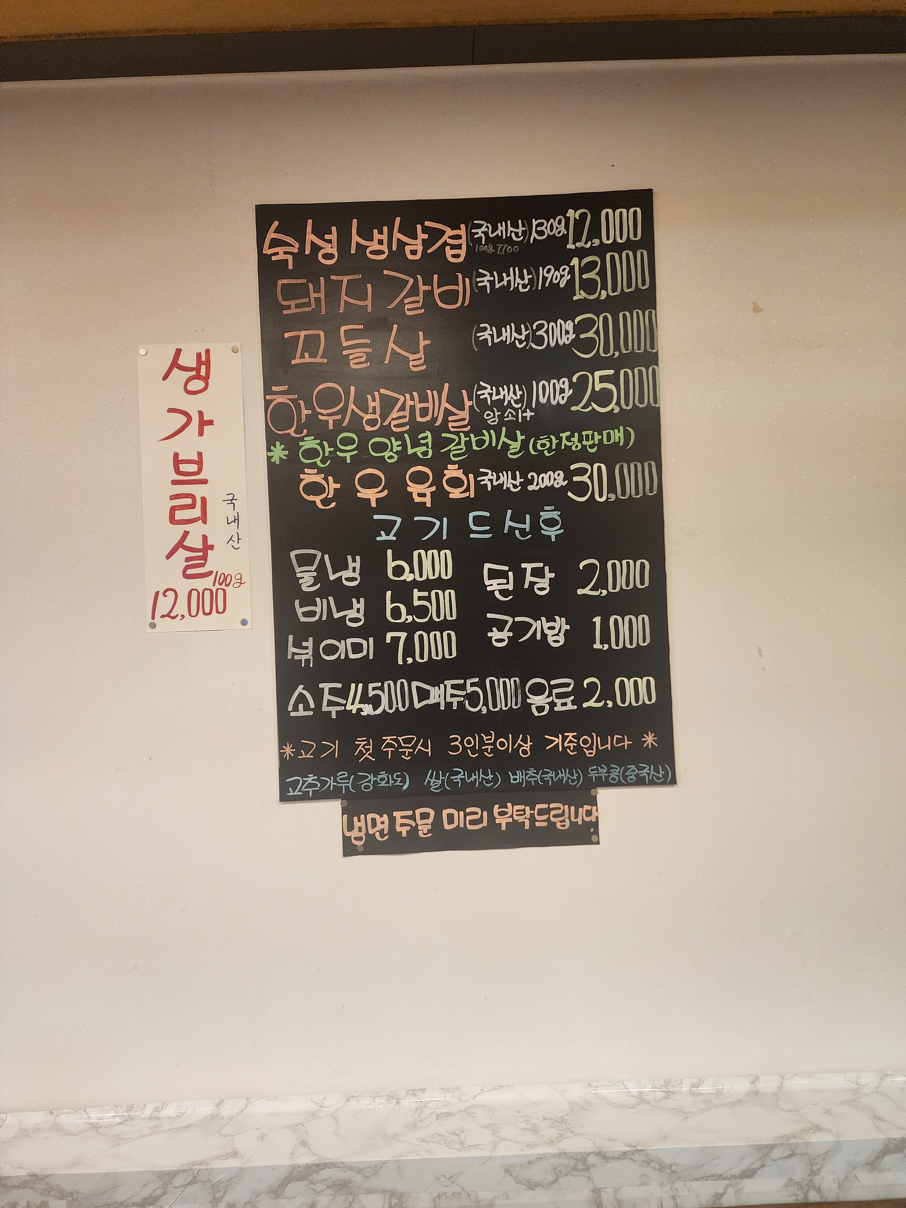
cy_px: 604
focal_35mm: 23
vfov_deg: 73.9
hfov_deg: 58.9
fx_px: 803
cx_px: 453
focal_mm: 6.4
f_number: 1.8
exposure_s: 1/120
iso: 500
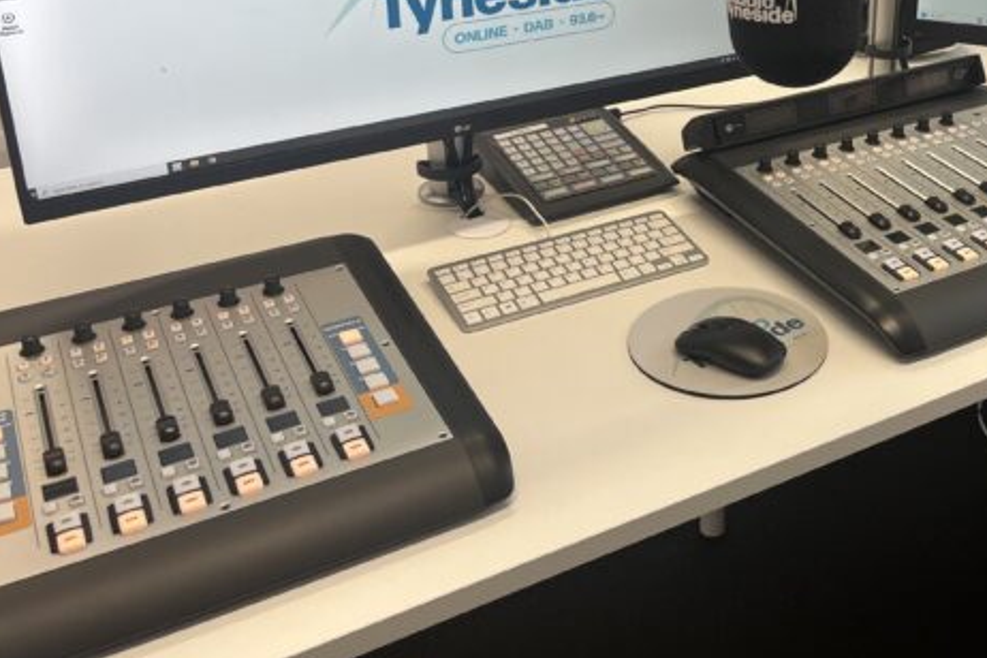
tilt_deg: -20.8
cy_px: 79
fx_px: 1234
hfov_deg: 42.2
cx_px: 746
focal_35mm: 45
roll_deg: -1.0
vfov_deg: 28.8
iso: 64
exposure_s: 1/100
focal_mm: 5.1
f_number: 1.6
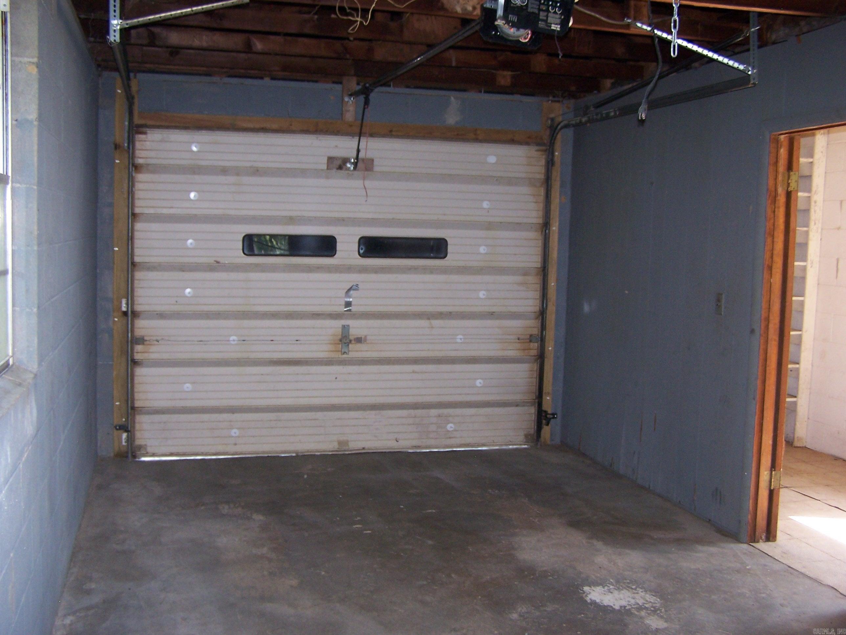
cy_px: 318
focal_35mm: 38
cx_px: 423
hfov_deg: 49.0
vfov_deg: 37.7
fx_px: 929
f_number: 2.8
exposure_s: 1/40
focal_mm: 6.3
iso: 140
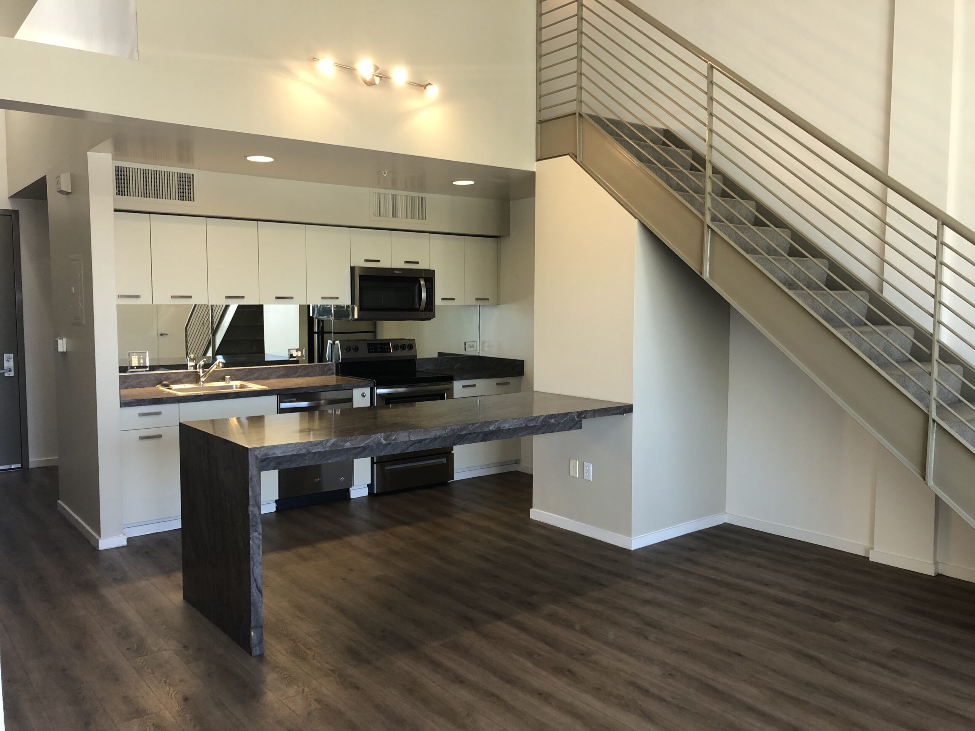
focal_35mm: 28
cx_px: 488
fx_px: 789
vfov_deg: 49.7
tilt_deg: -4.6
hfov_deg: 63.4
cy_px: 366
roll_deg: +1.3
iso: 40
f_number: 1.8
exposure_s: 1/30
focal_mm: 3.99
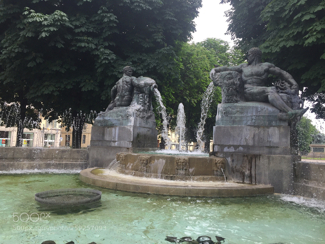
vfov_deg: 48.2
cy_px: 122
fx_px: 272
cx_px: 162
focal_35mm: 29
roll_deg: -2.0
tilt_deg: +4.6
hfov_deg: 61.7
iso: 32
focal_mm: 4.15
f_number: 2.2
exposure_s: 1/391
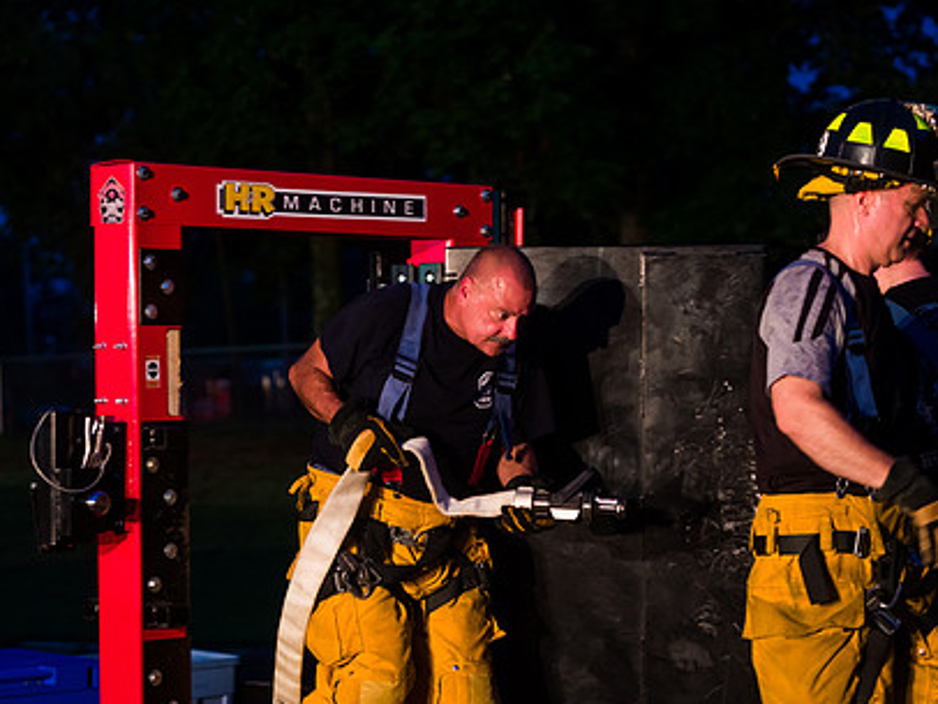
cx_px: 420
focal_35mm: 96
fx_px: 2603
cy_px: 439
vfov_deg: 15.4
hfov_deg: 20.4
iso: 3200
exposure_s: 1/125
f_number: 3.2
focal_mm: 70
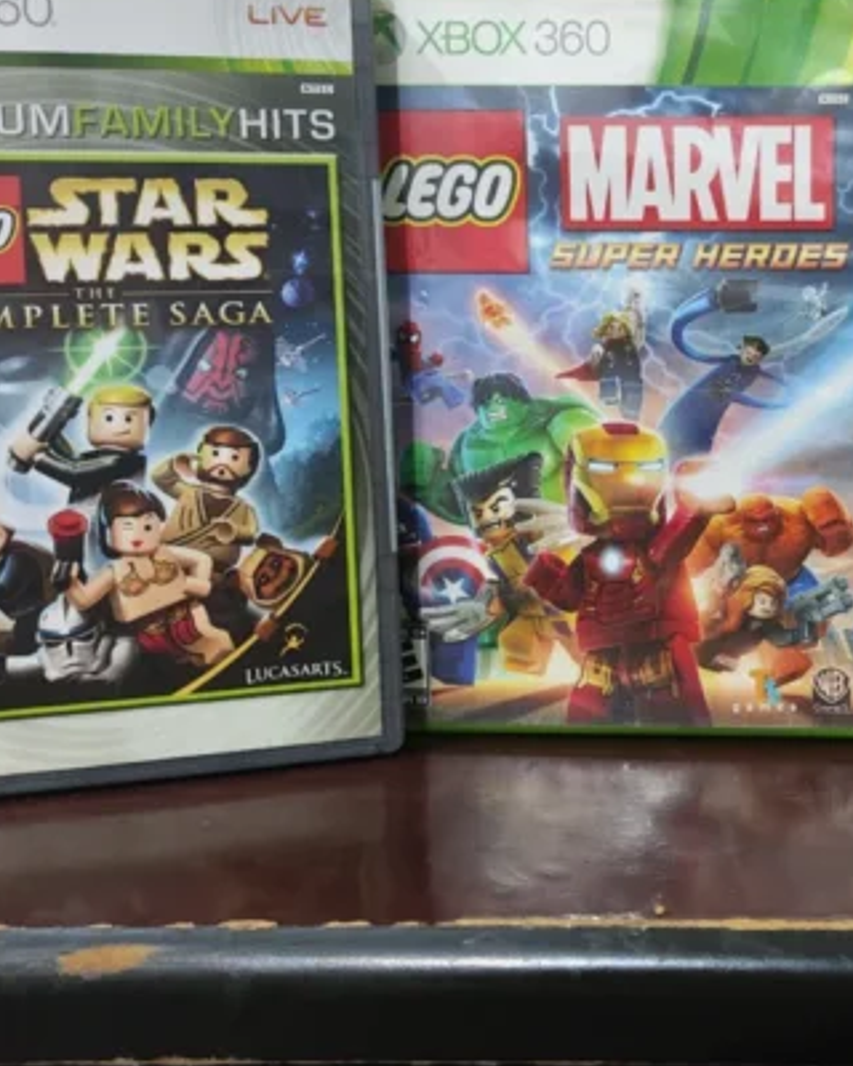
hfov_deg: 31.5
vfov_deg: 41.0
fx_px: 1420
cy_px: 452
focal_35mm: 45
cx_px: 805
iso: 840
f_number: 1.8
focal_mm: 4.68
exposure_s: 1/24
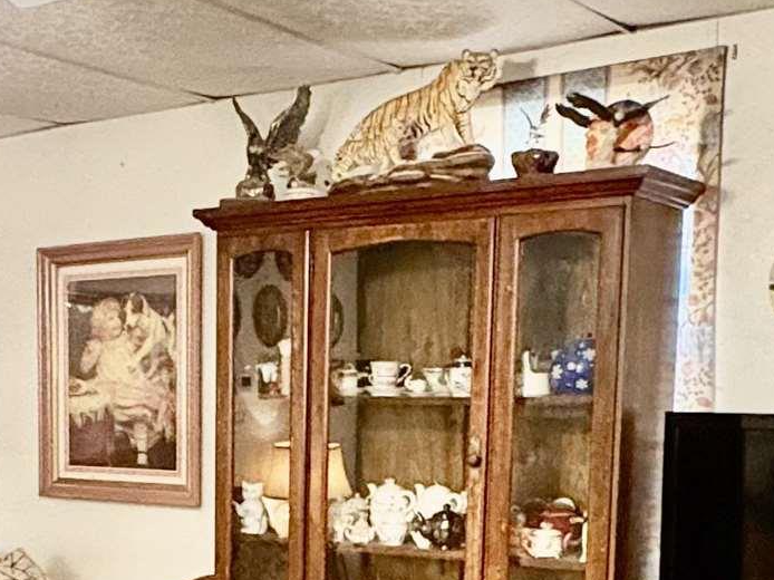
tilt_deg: -6.8
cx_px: 93
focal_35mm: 62
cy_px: 558
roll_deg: -0.3
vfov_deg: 22.8
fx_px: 1386
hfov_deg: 30.0
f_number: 2.2
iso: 1000
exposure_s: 1/30
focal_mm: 2.22
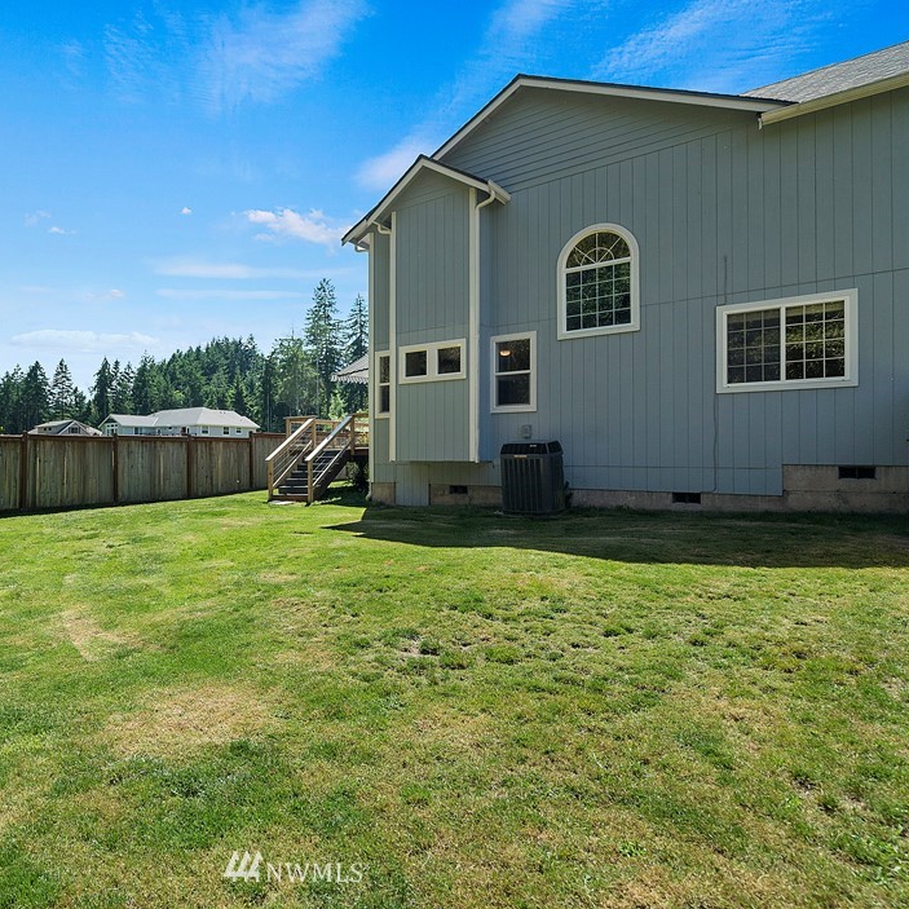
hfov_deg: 69.9
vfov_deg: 72.1
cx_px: 297
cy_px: 447
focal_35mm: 21
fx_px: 624
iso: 320
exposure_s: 1/320
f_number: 5.6
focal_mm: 16
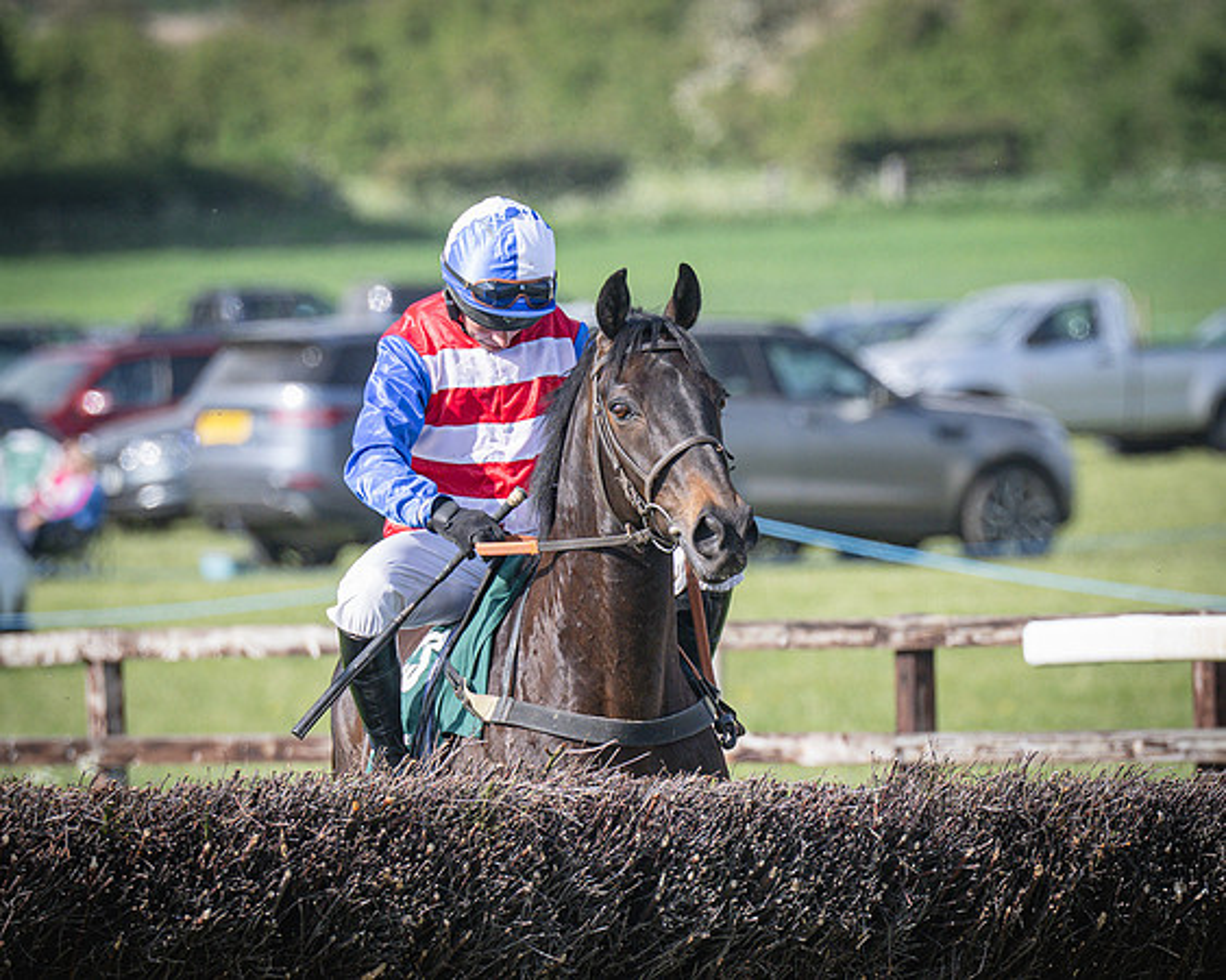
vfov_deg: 2.8
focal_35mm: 548
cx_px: 857
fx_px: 19876
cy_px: 639
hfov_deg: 3.5
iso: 200
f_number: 3.5
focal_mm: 200
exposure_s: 1/1600
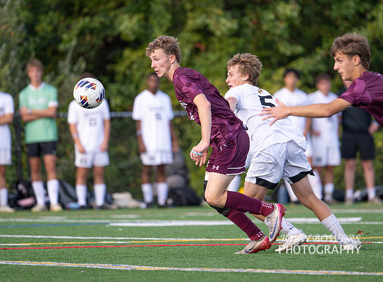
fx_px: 5484
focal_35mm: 499
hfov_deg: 4.0
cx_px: 204
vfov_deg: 3.0
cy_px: 131
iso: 560
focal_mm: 400
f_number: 4.5
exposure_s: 1/1600
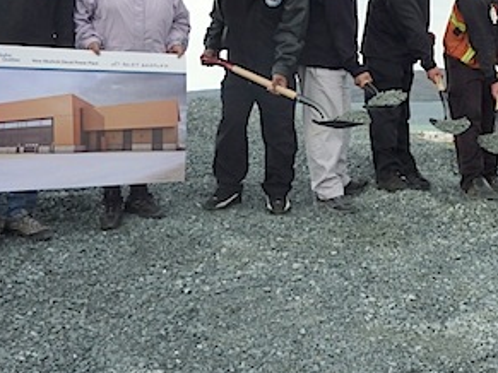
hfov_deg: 37.2
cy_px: 15
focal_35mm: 49
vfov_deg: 28.2
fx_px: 705
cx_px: 414
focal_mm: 4.1
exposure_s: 1/250
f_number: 4
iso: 125
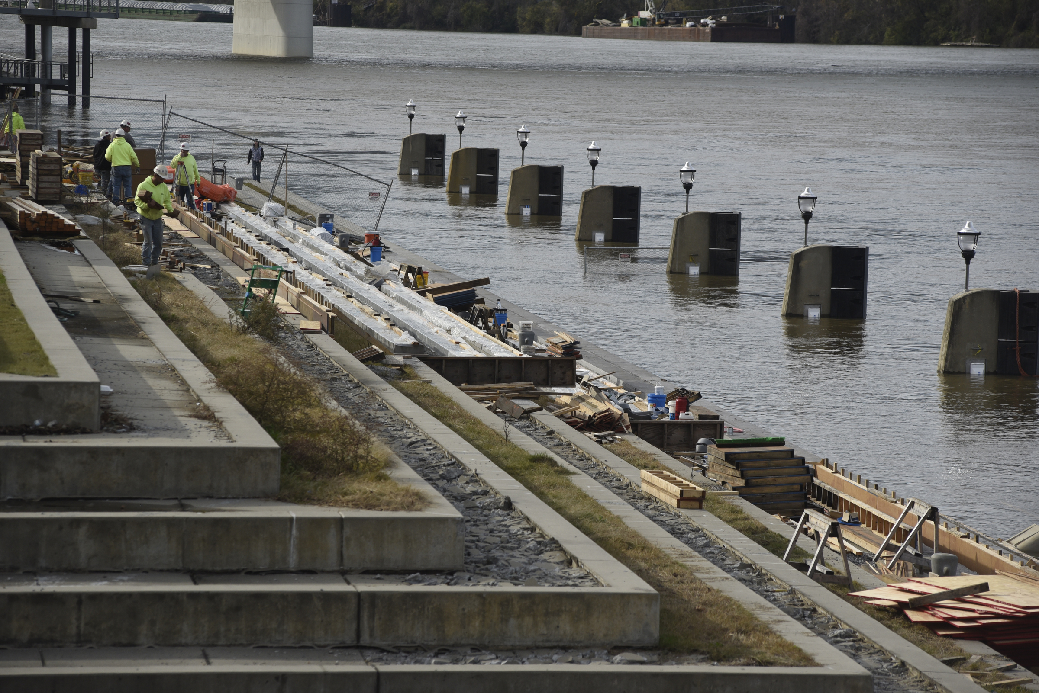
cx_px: 520
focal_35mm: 170
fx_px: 4908
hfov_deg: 12.1
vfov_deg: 8.1
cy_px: 346
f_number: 8
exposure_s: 1/1600
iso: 500
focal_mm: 170
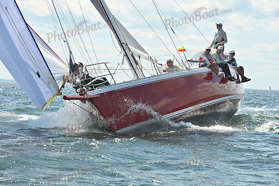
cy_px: 93
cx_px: 140
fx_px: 969
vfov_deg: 11.0
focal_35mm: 125
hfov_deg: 16.4
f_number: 9
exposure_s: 1/1000
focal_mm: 125
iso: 250
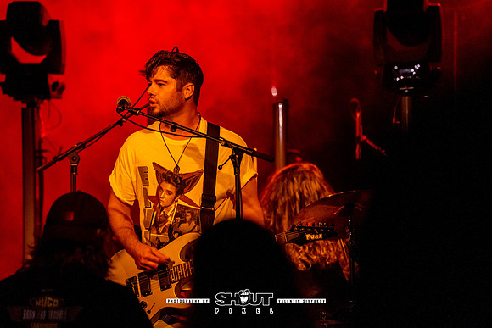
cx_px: 226
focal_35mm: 196
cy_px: 164
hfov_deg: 10.5
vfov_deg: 7.0
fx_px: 2684
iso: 3200
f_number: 2.8
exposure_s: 1/250
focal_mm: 180
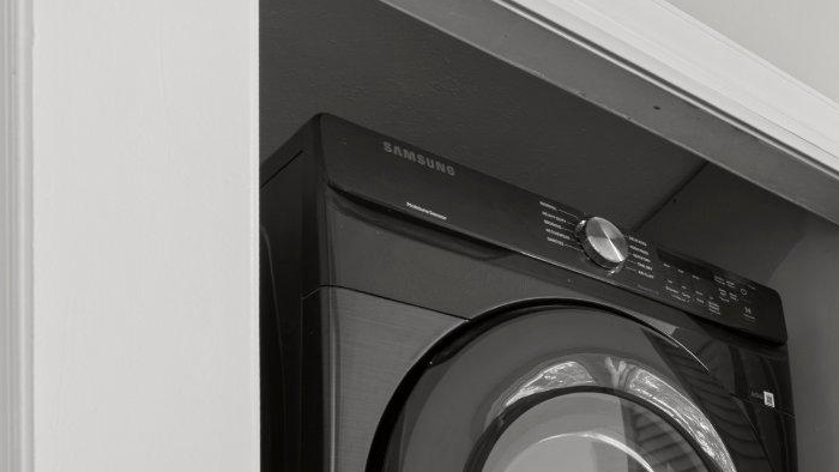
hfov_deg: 37.3
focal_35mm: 49
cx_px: 855
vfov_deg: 20.8
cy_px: 704
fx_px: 1090
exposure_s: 1.6
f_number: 9
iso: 100
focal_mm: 16
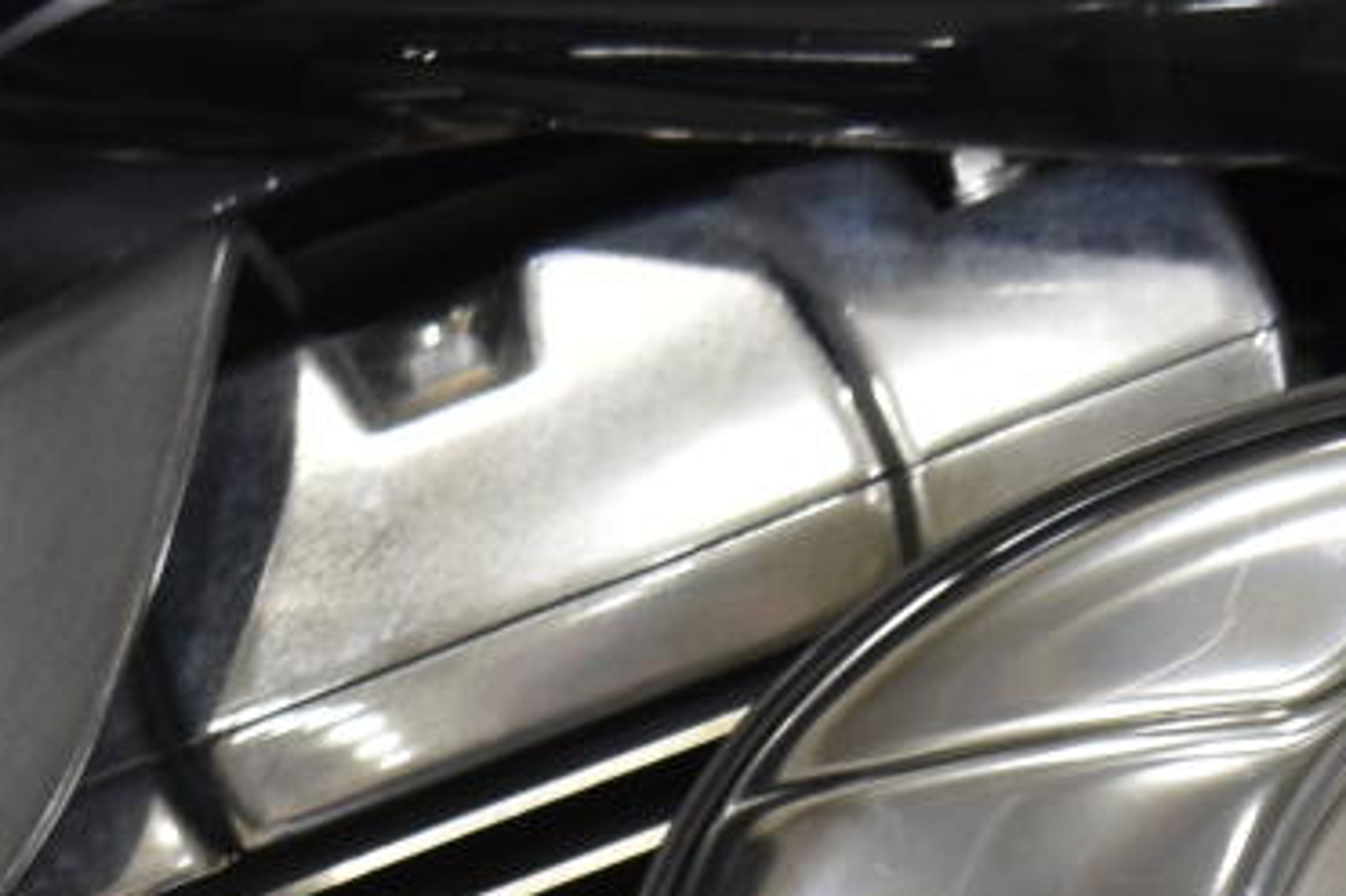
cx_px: 439
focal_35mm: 307
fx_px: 11473
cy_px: 1946
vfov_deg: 4.4
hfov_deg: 6.7
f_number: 4.8
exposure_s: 1/15
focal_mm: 38
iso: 400
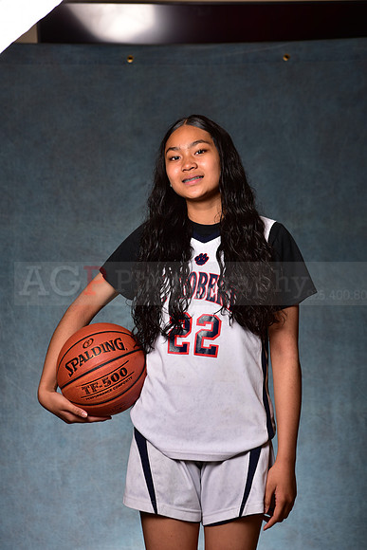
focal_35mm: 70
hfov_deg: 19.5
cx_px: 184
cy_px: 275
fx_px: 1070
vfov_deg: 28.8
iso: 100
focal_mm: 70
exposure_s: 1/200
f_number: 5
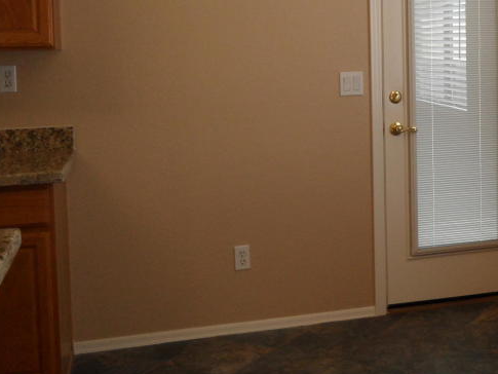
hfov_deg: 32.1
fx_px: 820
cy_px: 90
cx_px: 449
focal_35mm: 57
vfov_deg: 25.3
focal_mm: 4.9
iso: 160
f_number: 3.5
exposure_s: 1/45
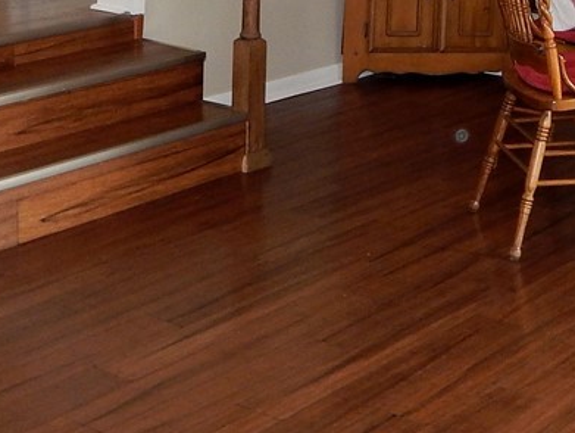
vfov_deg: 15.0
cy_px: -141
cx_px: 440
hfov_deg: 20.7
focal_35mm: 94
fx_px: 1563
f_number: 3
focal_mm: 4
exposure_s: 1/30
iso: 200
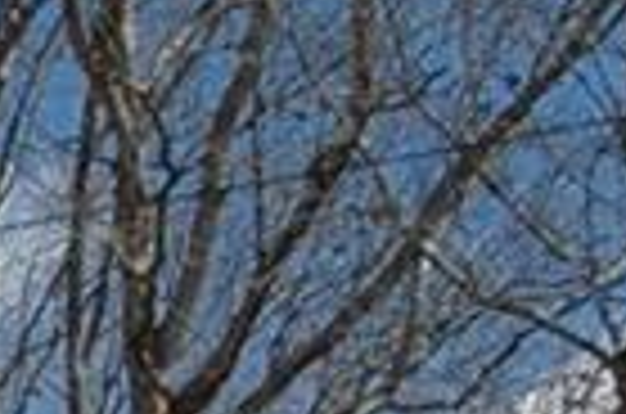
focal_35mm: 243
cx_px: -1252
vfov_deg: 5.3
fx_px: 4216
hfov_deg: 7.5
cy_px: 1179
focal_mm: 22
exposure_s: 1/500
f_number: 8
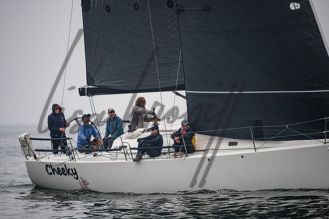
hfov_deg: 4.7
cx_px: 153
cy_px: 115
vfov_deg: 3.2
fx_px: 3969
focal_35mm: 434
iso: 400
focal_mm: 400
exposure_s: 1/4000
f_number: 5.6
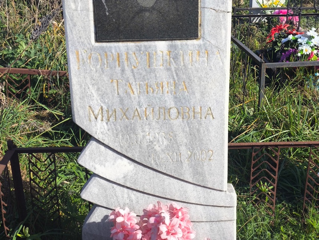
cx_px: 160
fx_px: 461
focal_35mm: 50
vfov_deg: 29.1
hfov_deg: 38.2
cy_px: 120
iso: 50
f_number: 1.7
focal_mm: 4.71
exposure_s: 1/1014
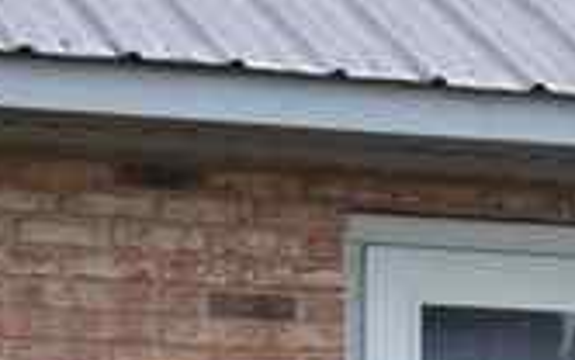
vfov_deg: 4.2
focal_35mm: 305
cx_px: 1583
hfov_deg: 6.4
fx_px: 4783
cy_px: 826
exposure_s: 1/125
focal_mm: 26
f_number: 4.2
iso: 200
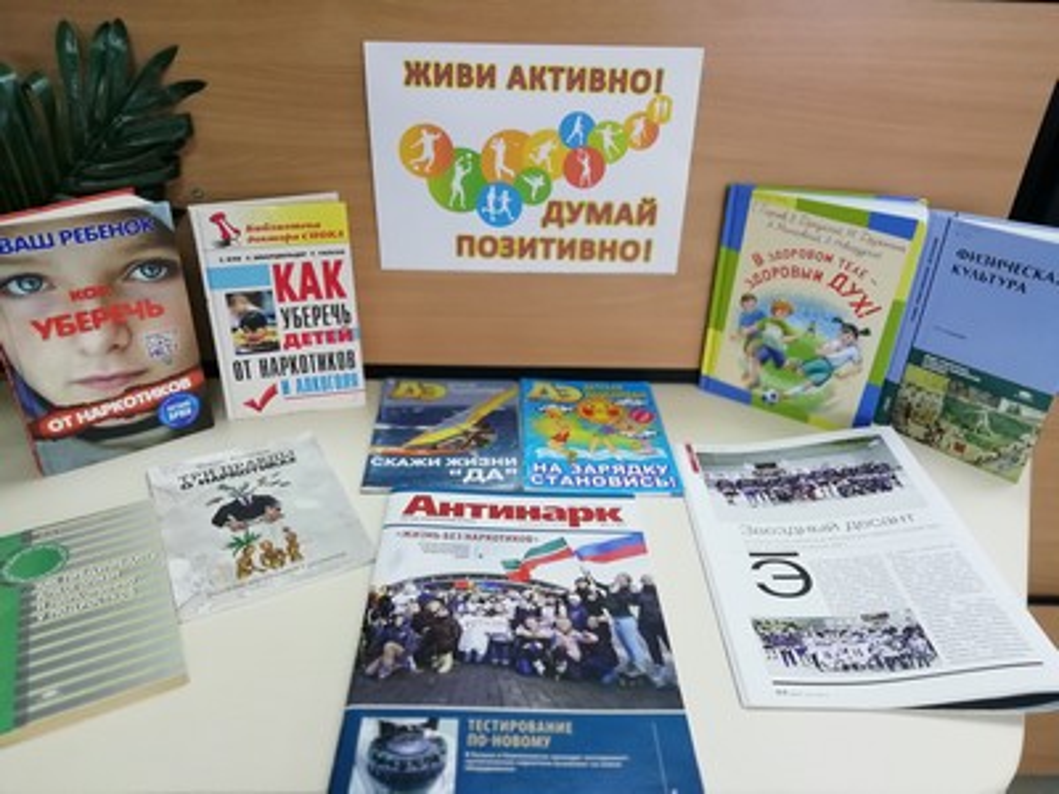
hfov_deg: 67.3
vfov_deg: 53.1
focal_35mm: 26
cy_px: 397
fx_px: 795
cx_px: 530
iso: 125
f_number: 4
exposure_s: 1/33.3
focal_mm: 3.21
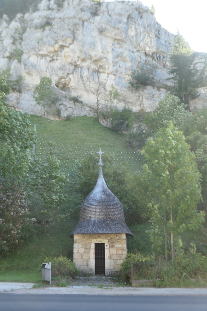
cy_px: 156
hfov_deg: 36.9
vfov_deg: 53.1
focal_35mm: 36
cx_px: 104
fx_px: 310
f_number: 3.7
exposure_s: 1/125
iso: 200
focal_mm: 13.1
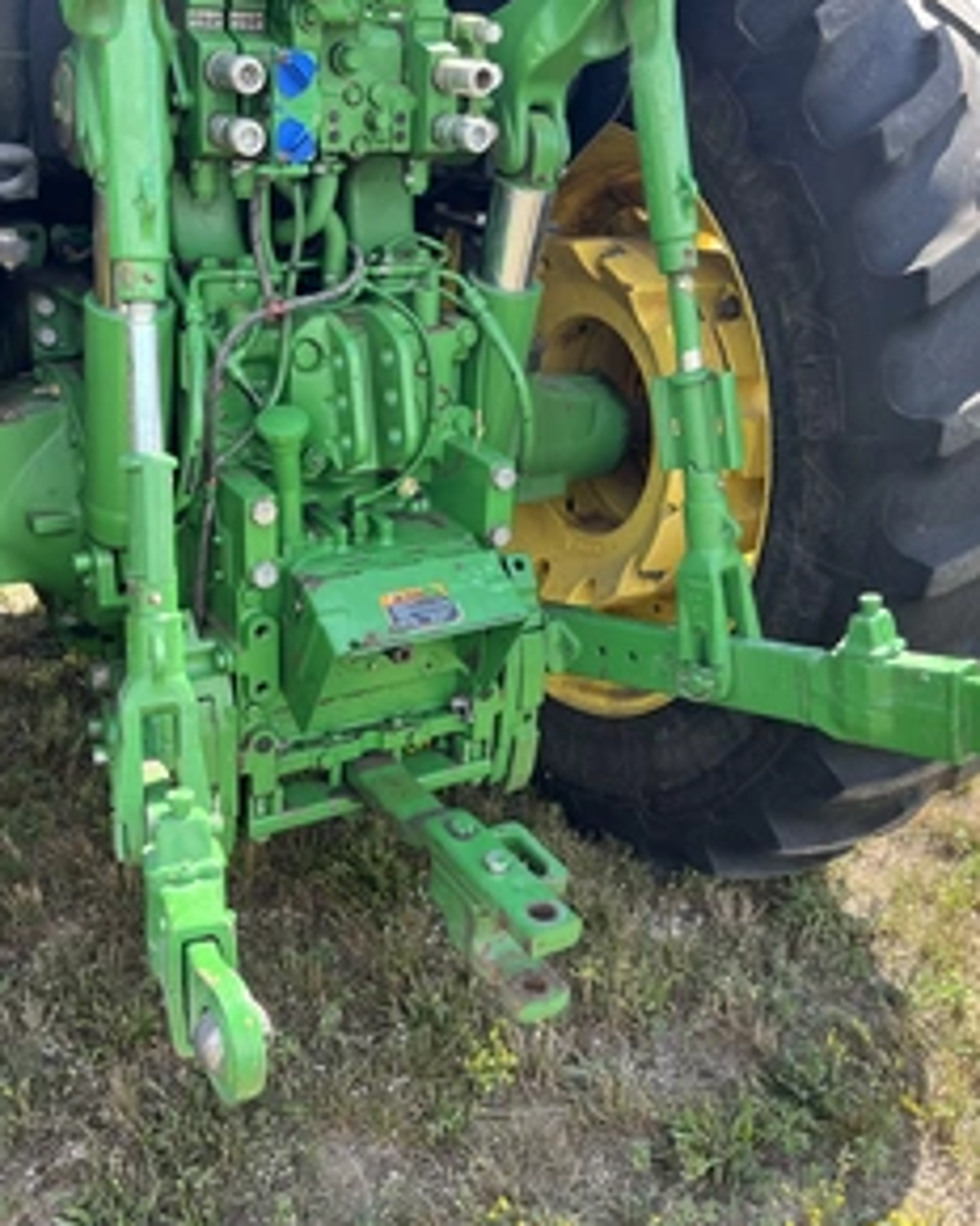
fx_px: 1269
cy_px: 630
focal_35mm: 35
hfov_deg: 42.2
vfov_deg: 51.5
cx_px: 448
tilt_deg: -23.9
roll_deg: -1.6
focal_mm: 5.1
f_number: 1.6
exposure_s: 1/422
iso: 50
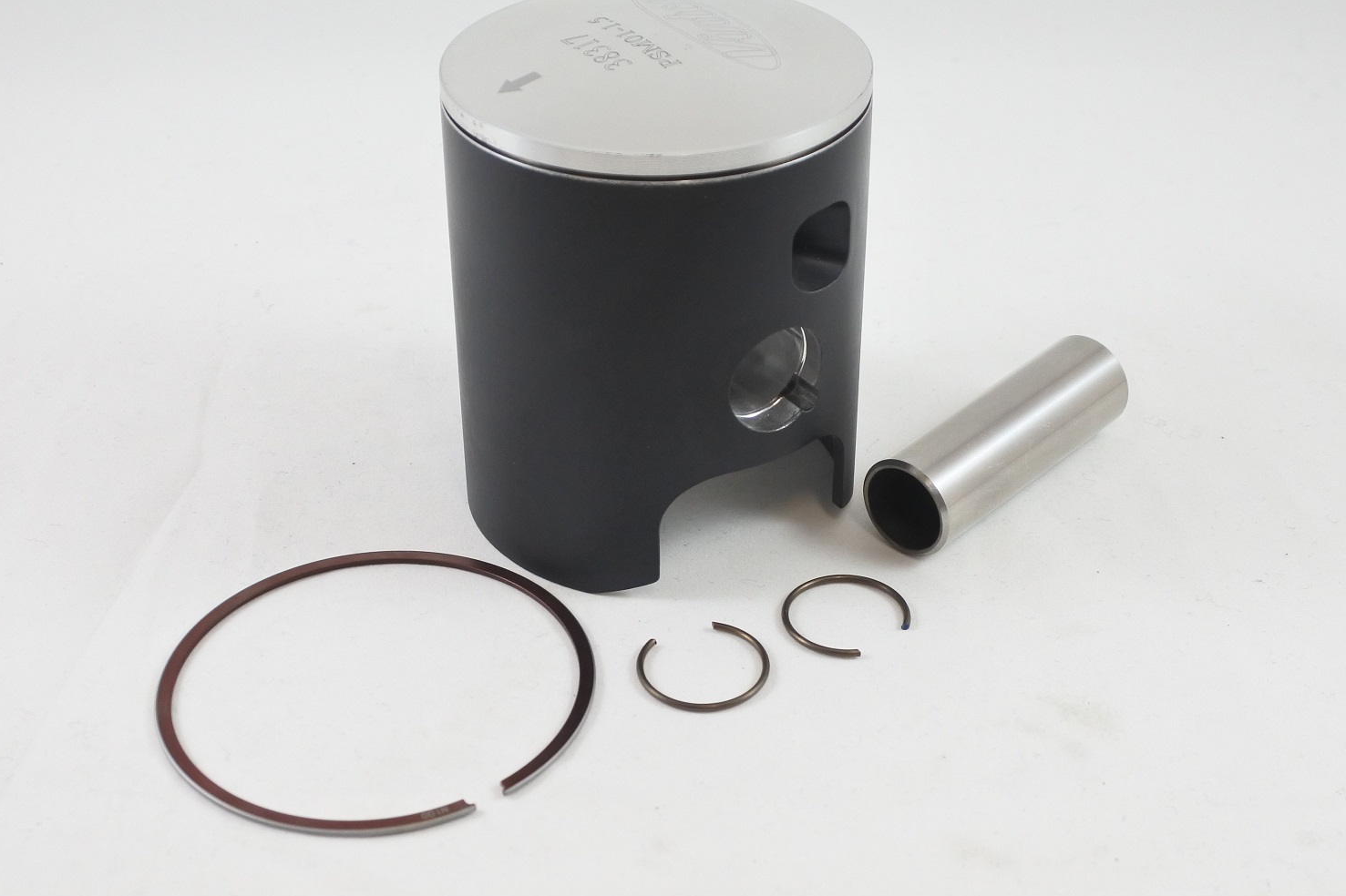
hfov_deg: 49.6
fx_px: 1458
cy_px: 376
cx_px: 654
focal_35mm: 39
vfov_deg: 34.1
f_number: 3.8
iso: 400
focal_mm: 12.3
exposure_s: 1/125
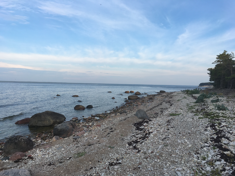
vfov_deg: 48.2
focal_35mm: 29
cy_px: 88
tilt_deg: -3.4
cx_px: 118
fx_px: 197
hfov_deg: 61.7
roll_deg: -1.2
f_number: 2.2
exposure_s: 1/699
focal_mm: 4.15
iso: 25
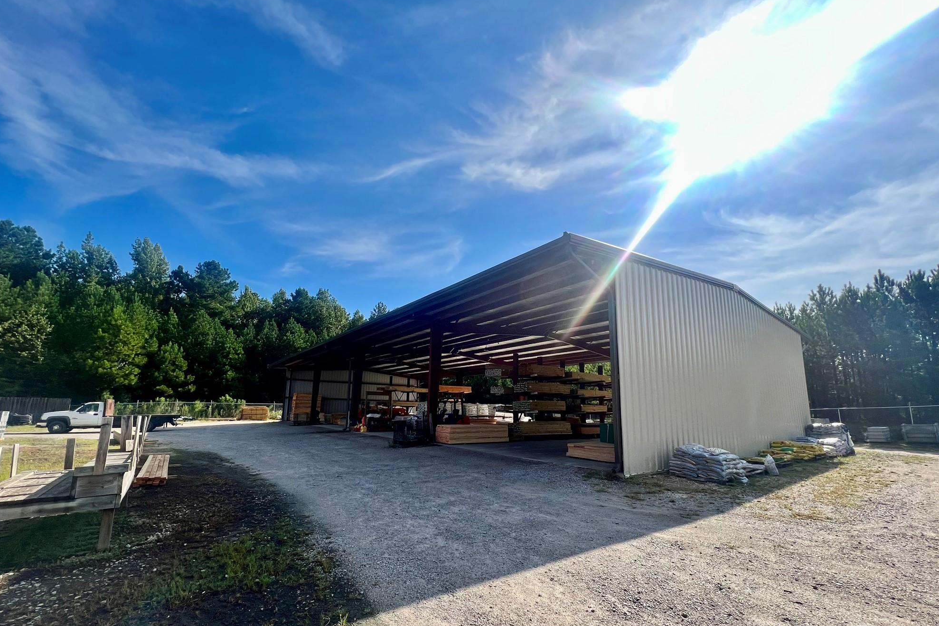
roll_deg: -1.7
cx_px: 464
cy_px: 350
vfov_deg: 80.9
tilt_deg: +8.2
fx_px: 365
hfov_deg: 104.2
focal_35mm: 14
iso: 32
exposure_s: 1/1815
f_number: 1.8
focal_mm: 1.57
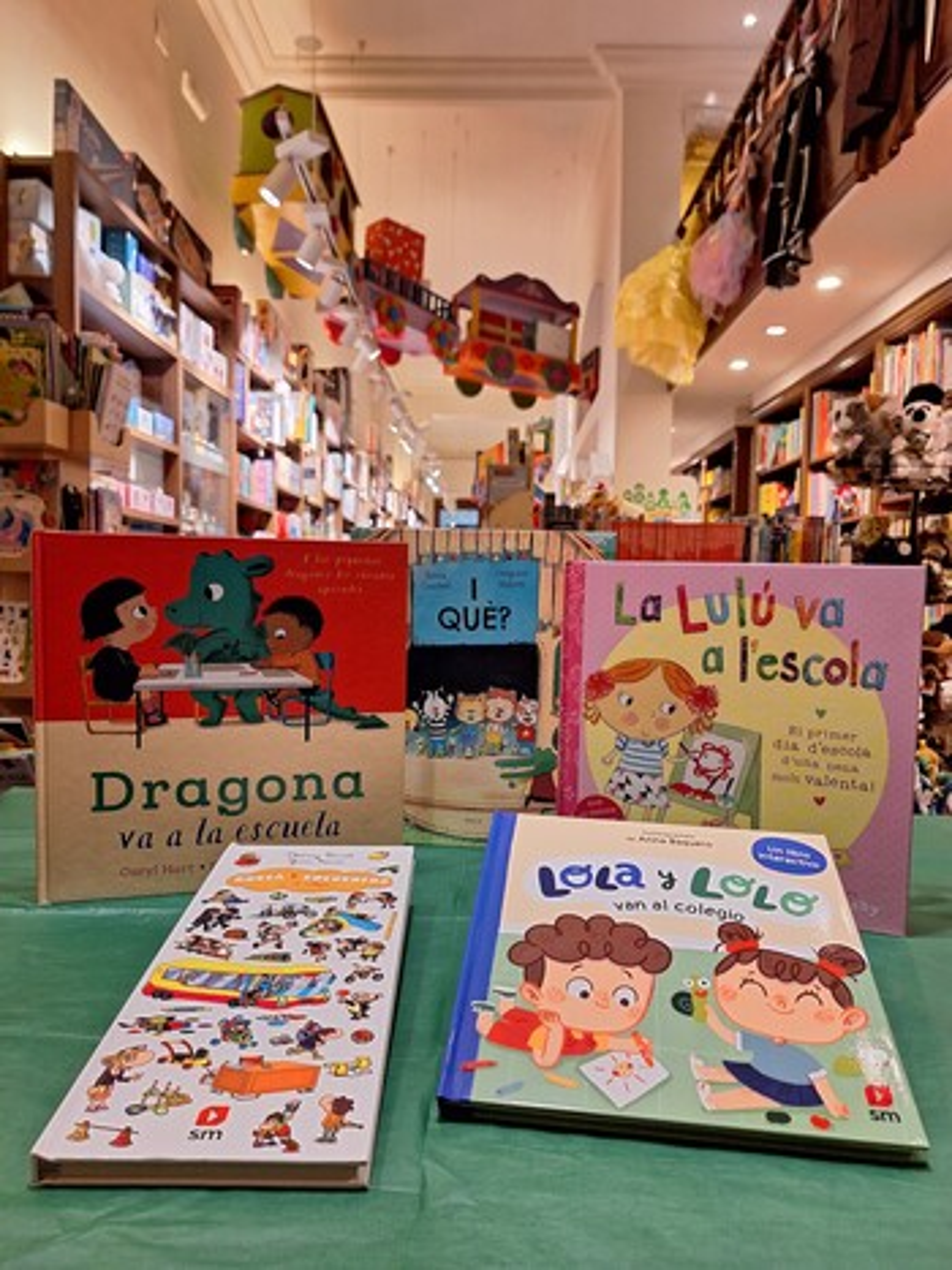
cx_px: 476
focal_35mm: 23
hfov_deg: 58.9
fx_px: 844
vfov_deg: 73.9
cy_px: 635
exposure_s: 1/50
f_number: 1.8
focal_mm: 5.54
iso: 100
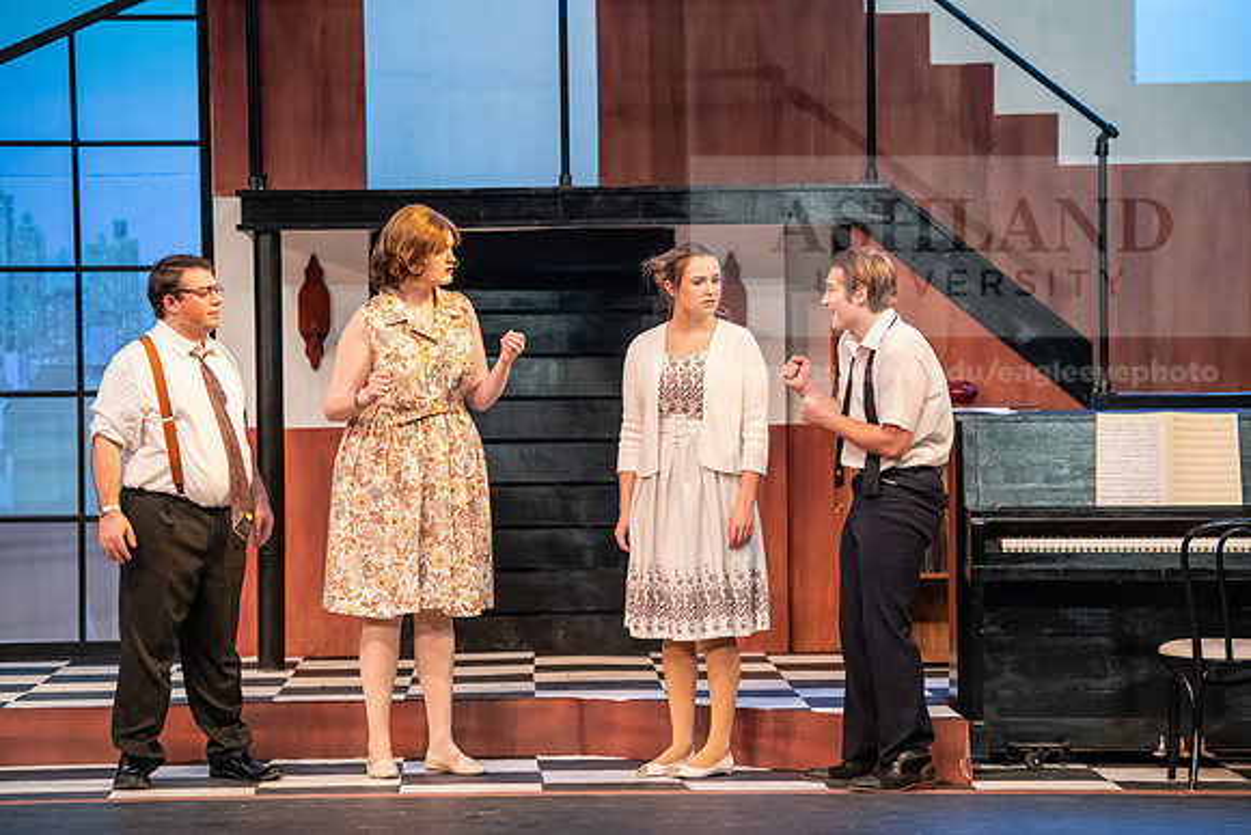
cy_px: 418
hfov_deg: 15.2
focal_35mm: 135
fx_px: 4692
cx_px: 626
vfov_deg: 10.2
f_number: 3.5
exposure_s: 1/200
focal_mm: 135
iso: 2500
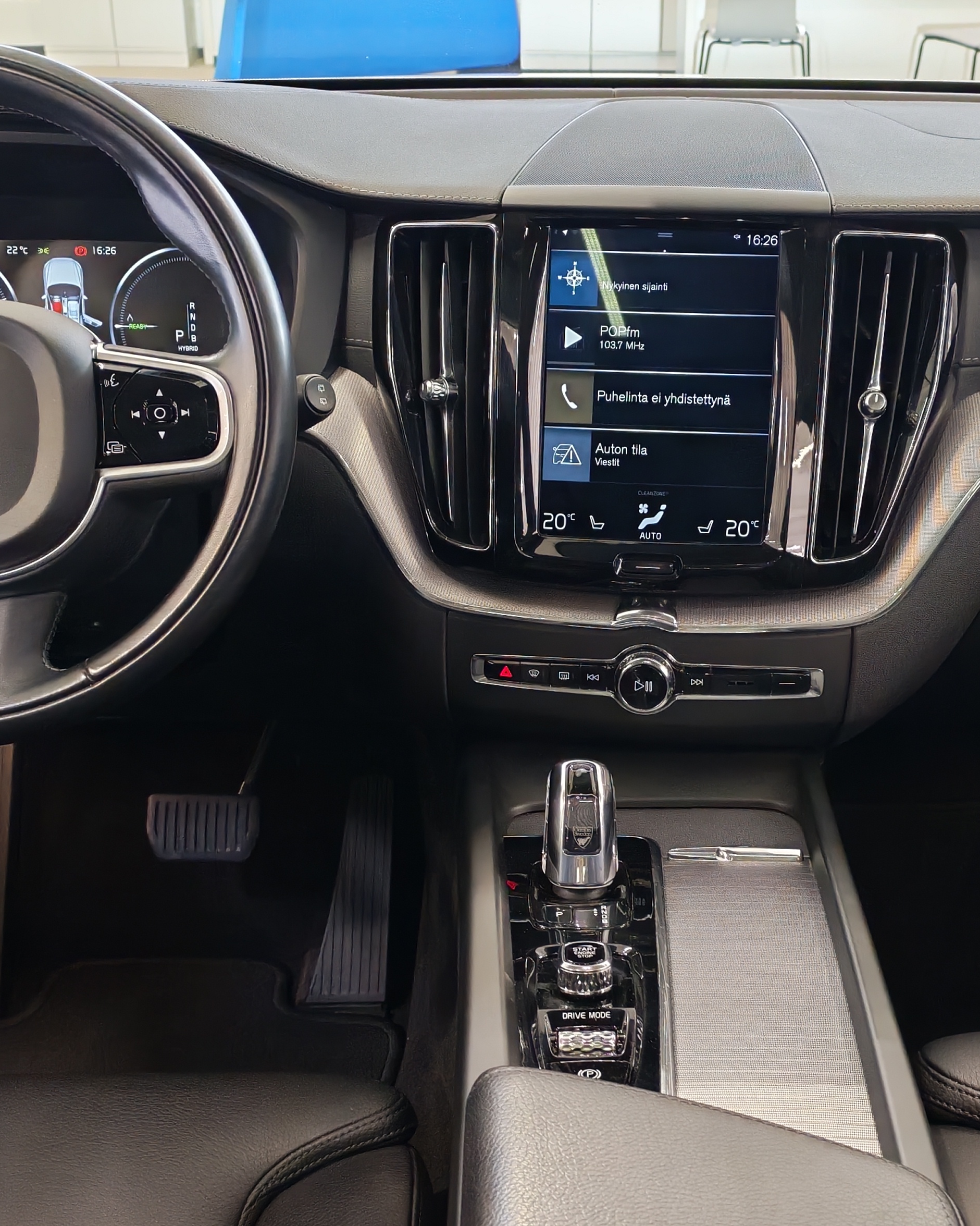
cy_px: 783
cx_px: 579
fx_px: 1849
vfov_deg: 36.4
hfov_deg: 29.6
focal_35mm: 51
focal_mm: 6.12
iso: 1250
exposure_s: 1/100
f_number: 1.9
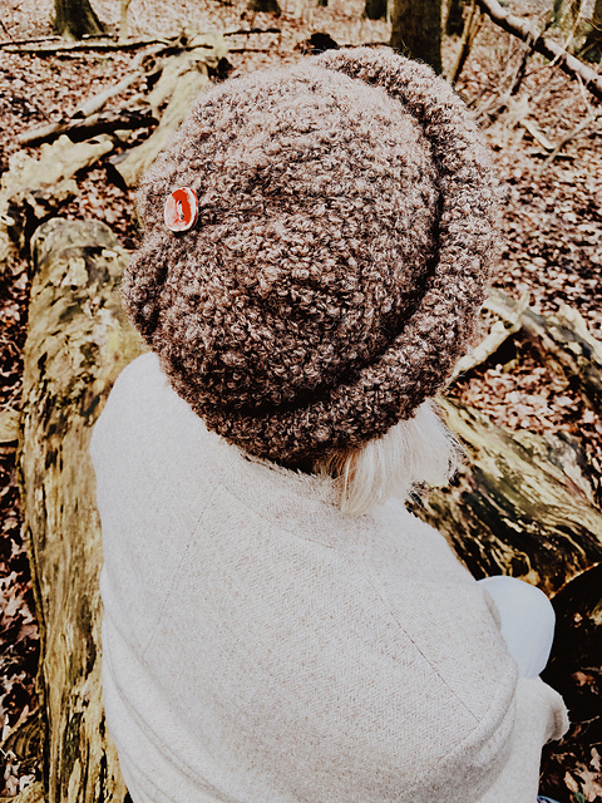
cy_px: 402
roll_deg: -1.0
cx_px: 301
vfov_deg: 67.3
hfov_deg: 53.1
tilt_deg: -34.1
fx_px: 603
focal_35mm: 26
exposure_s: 1/125
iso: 32
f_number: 1.8
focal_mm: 4.25
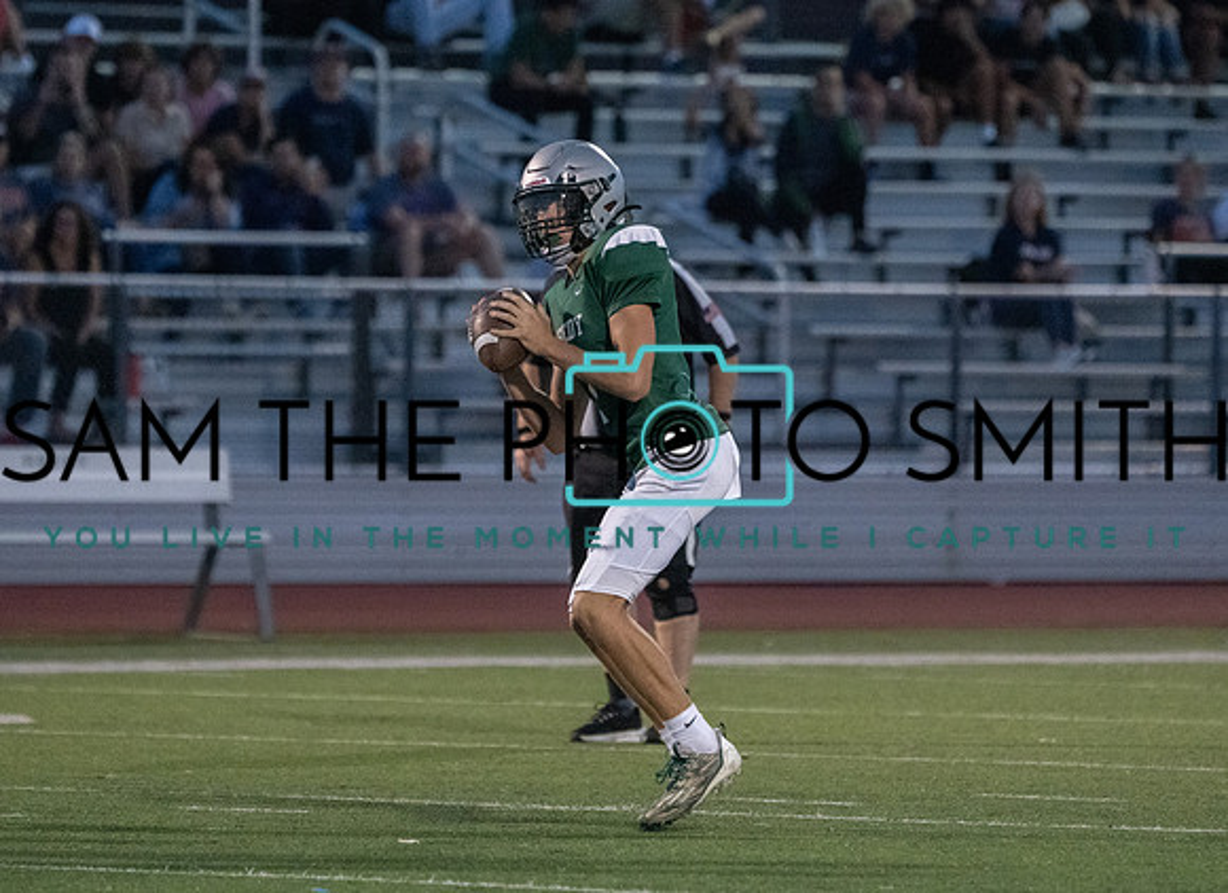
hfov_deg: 4.5
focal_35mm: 449
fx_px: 15764
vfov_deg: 3.2
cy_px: 401
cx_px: 647
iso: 12800
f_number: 5.6
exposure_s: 1/1000
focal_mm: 324
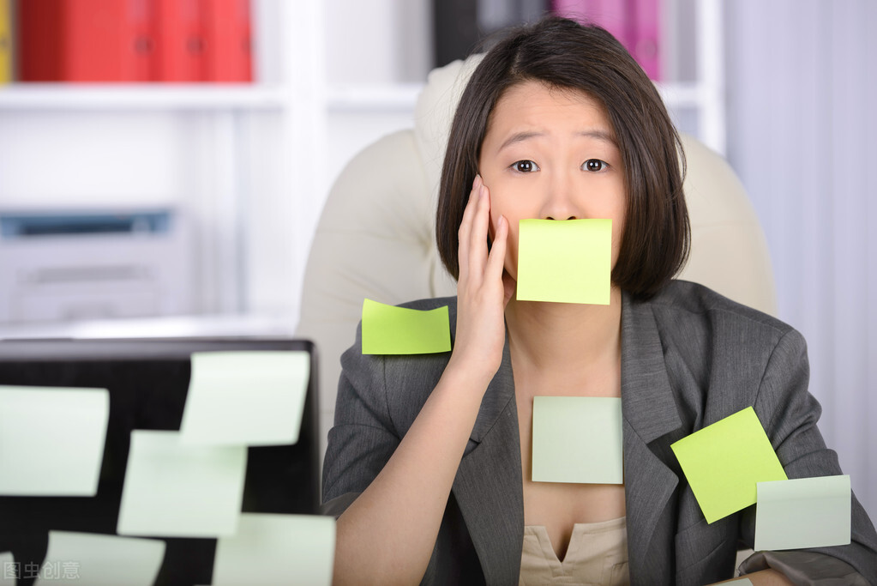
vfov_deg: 12.2
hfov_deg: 18.3
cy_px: 293
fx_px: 2729
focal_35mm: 112
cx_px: 438
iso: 100
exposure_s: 1/160
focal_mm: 112
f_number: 4
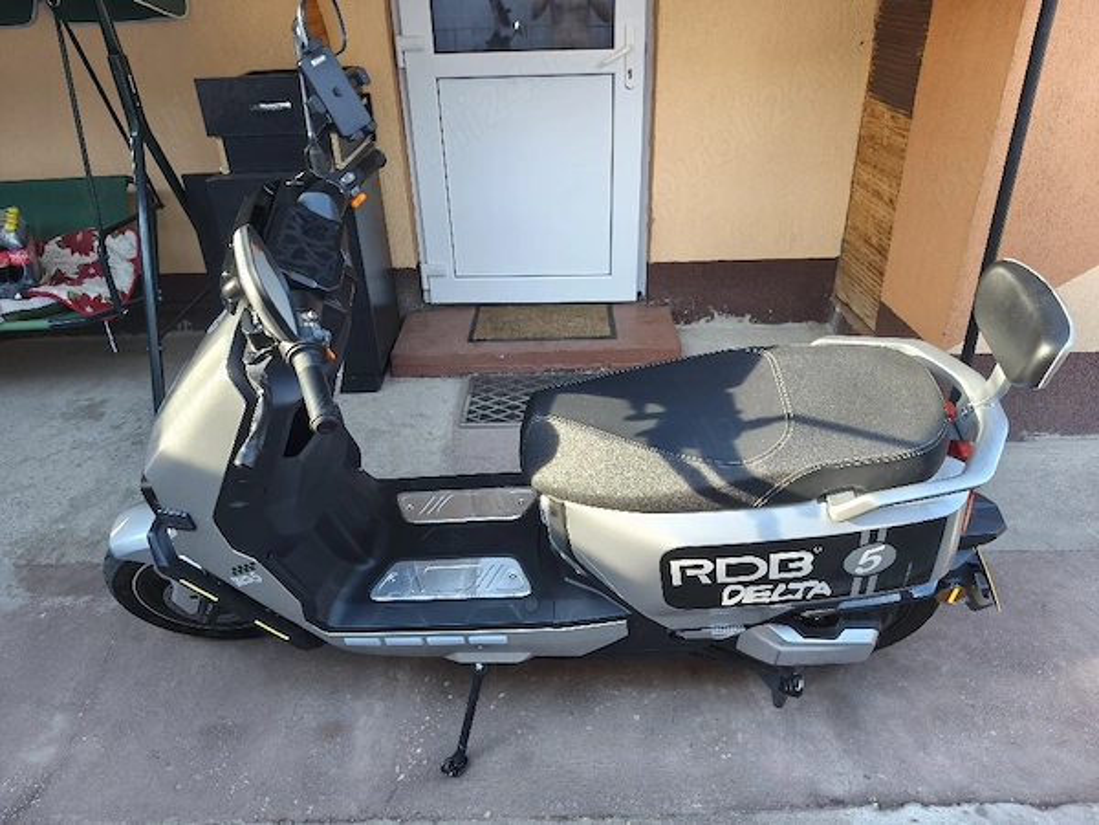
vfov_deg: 58.9
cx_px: 550
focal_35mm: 23
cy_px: 412
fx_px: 730
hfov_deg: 73.9
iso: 320
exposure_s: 1/100
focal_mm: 6.18
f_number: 1.65
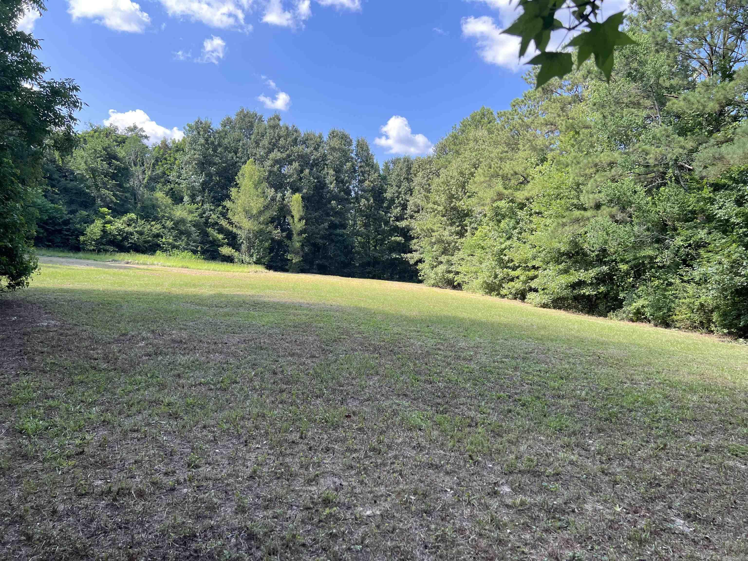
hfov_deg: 67.3
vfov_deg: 53.1
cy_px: 280
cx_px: 374
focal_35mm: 26
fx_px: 562
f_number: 1.5
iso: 50
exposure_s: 1/658
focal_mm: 5.7
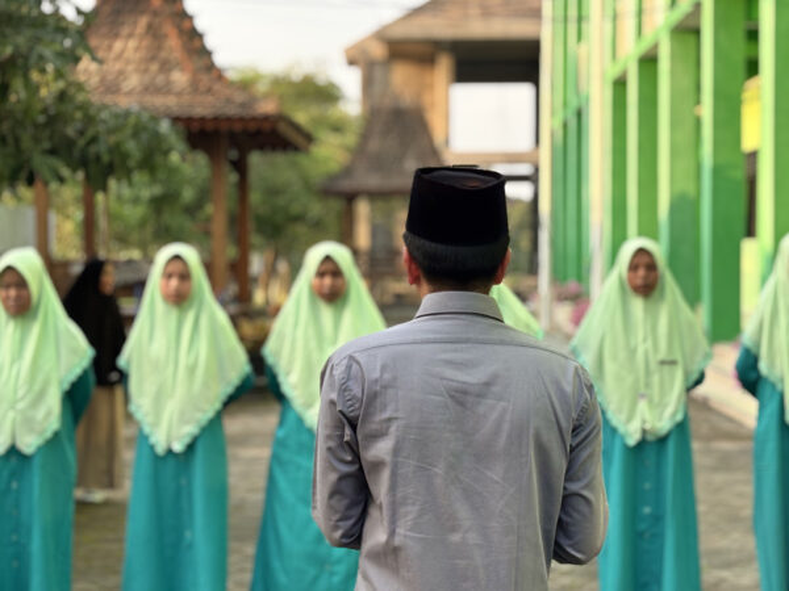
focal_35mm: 52
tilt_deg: -2.1
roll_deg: +0.7
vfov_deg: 28.0
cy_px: 296
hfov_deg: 36.8
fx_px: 1185
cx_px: 394
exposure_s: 1/223
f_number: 1.6
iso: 32
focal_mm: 5.96
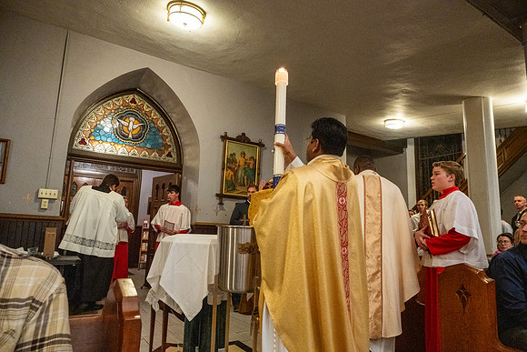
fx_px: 351
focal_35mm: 24
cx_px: 264
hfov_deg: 73.7
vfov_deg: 53.2
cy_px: 176
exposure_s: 1/60
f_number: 6.3
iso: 5000
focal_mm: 24
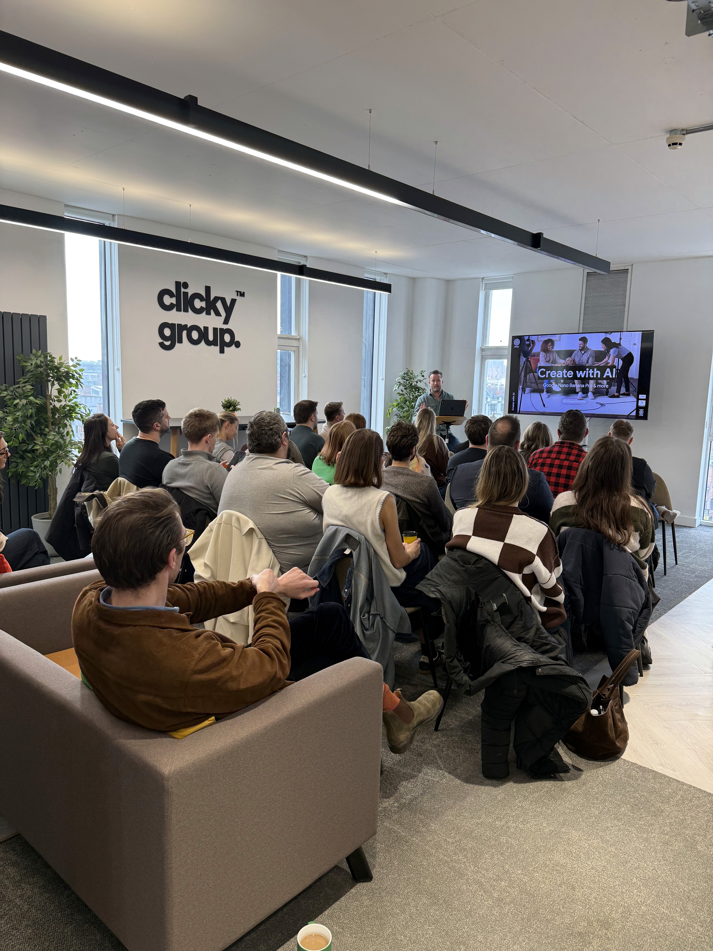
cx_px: 356
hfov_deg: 56.8
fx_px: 659
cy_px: 476
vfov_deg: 71.6
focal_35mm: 24
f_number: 1.78
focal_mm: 6.76
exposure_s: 1/100
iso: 100
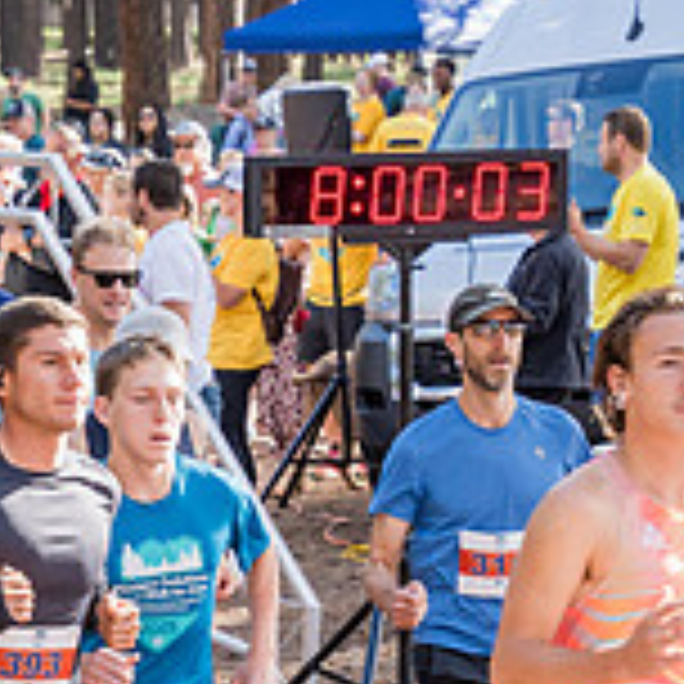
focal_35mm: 227
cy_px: 610
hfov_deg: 7.7
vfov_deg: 7.7
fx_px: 5075
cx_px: 45
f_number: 5
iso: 800
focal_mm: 70
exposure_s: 1/400
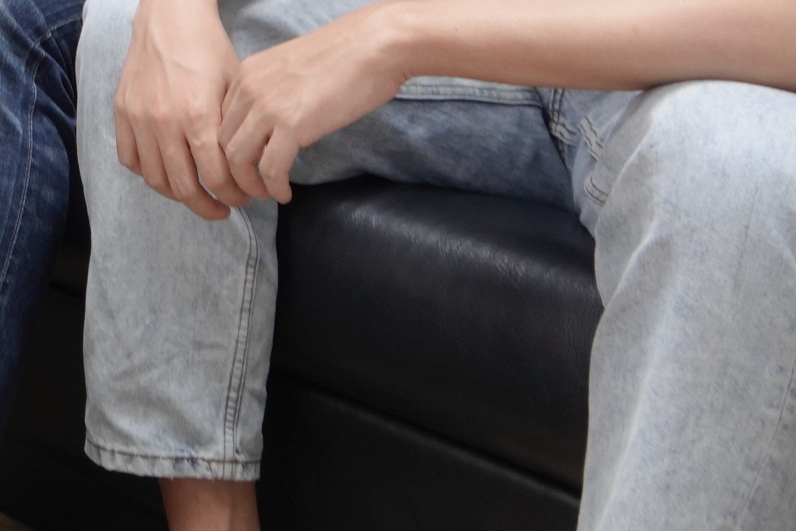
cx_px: -529
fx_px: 1946
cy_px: -400
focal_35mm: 88
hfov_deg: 19.0
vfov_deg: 14.0
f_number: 2.5
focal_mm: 8.87
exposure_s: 1/30
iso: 160
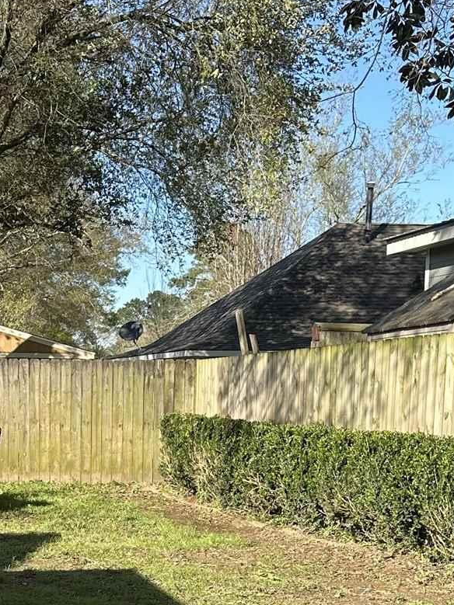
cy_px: 506
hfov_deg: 20.2
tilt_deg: -4.7
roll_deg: -0.1
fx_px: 1242
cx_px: 23
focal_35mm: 71
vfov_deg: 26.8
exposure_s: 1/2252
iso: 80
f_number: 1.78
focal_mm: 6.86
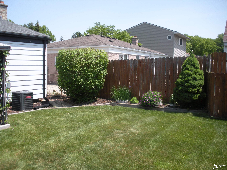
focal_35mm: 36
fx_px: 236
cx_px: 114
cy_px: 85
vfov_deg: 39.7
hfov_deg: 51.4
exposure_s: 1/363
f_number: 3.5
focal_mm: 6.3
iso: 64
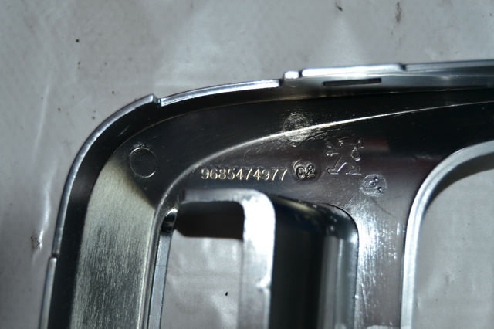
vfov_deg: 19.7
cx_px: 247
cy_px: 164
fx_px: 946
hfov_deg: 29.3
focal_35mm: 69
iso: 110
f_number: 5.3
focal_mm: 46
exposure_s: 1/60
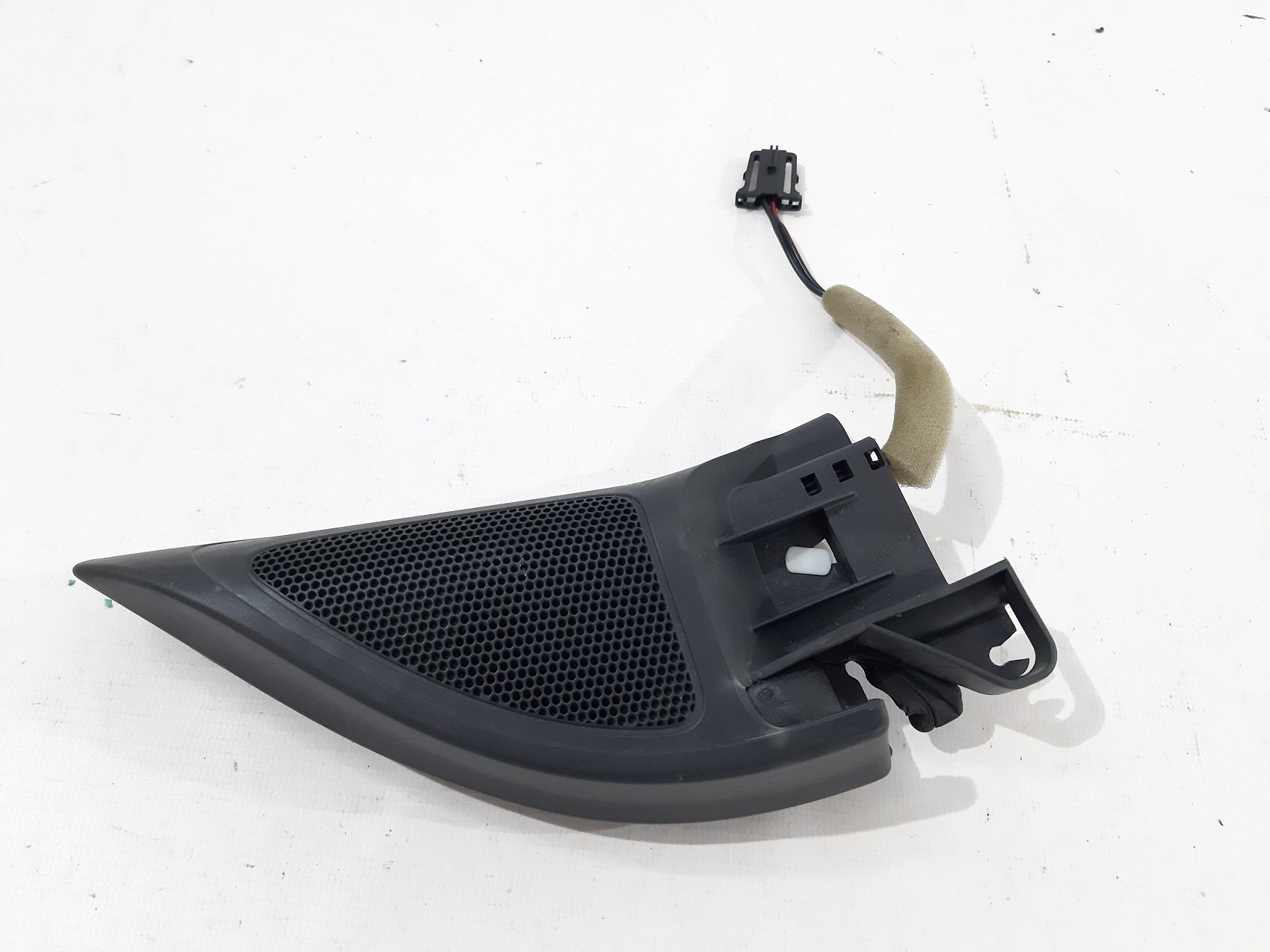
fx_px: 991
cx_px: 635
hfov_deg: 65.3
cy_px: 476
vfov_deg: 51.3
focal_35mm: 27
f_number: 1.7
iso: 250
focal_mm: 3.93
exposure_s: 1/50
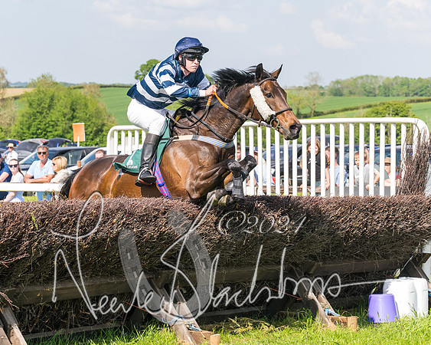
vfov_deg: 13.3
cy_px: 140
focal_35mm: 116
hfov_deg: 16.6
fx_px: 1473
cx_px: 177
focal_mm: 70
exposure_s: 1/1600
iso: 400
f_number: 5
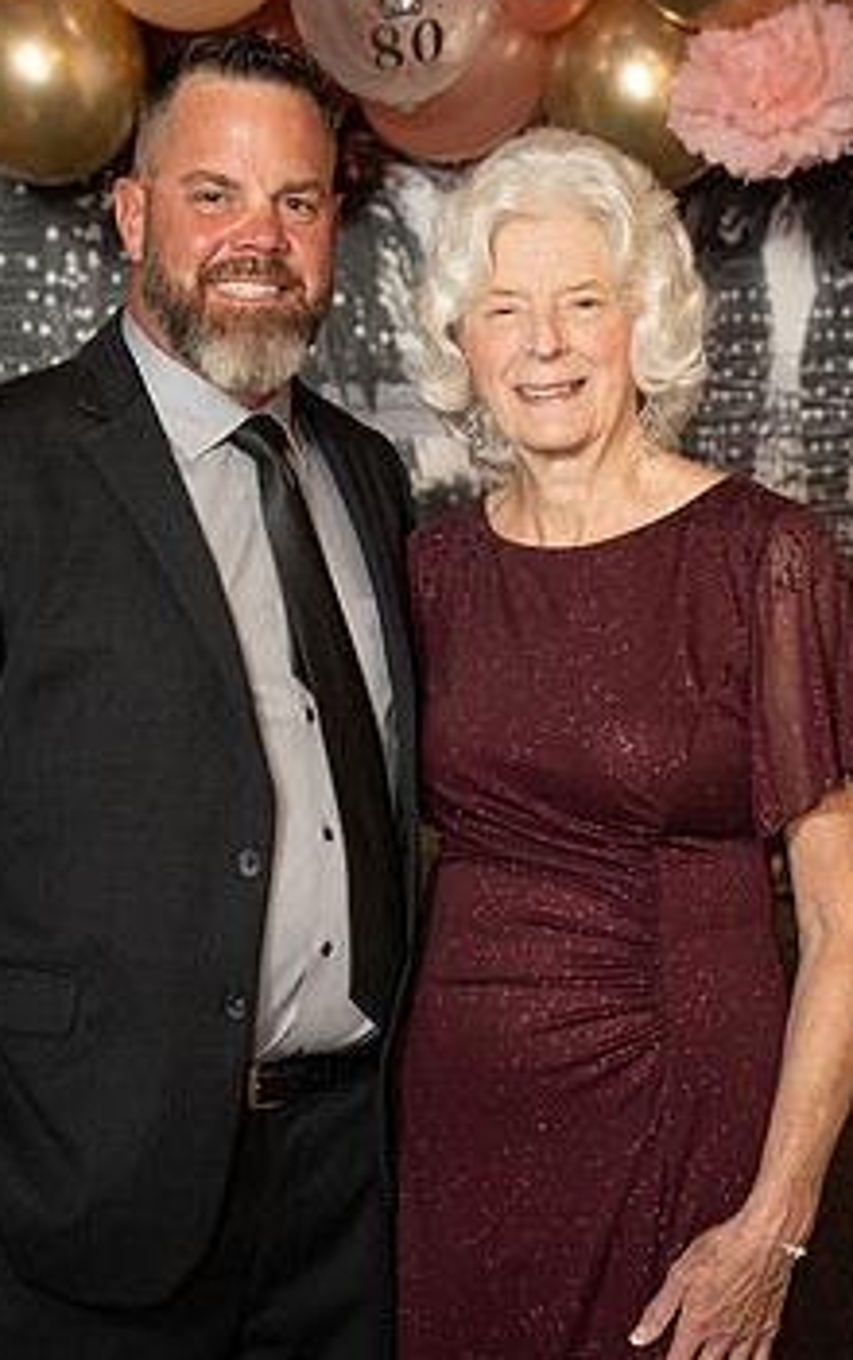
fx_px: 2821
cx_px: 310
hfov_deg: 17.2
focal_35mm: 76
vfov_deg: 27.1
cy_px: 690
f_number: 2.8
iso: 1000
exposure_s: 1/160
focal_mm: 58.2
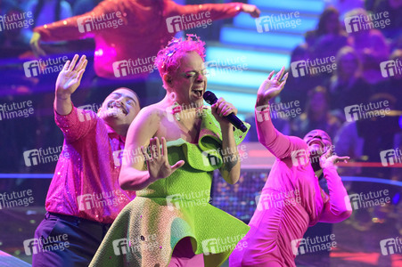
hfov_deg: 8.6
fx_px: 2678
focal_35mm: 240
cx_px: 201
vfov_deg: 5.7
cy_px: 134
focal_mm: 240
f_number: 5.6
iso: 12800
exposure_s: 1/400
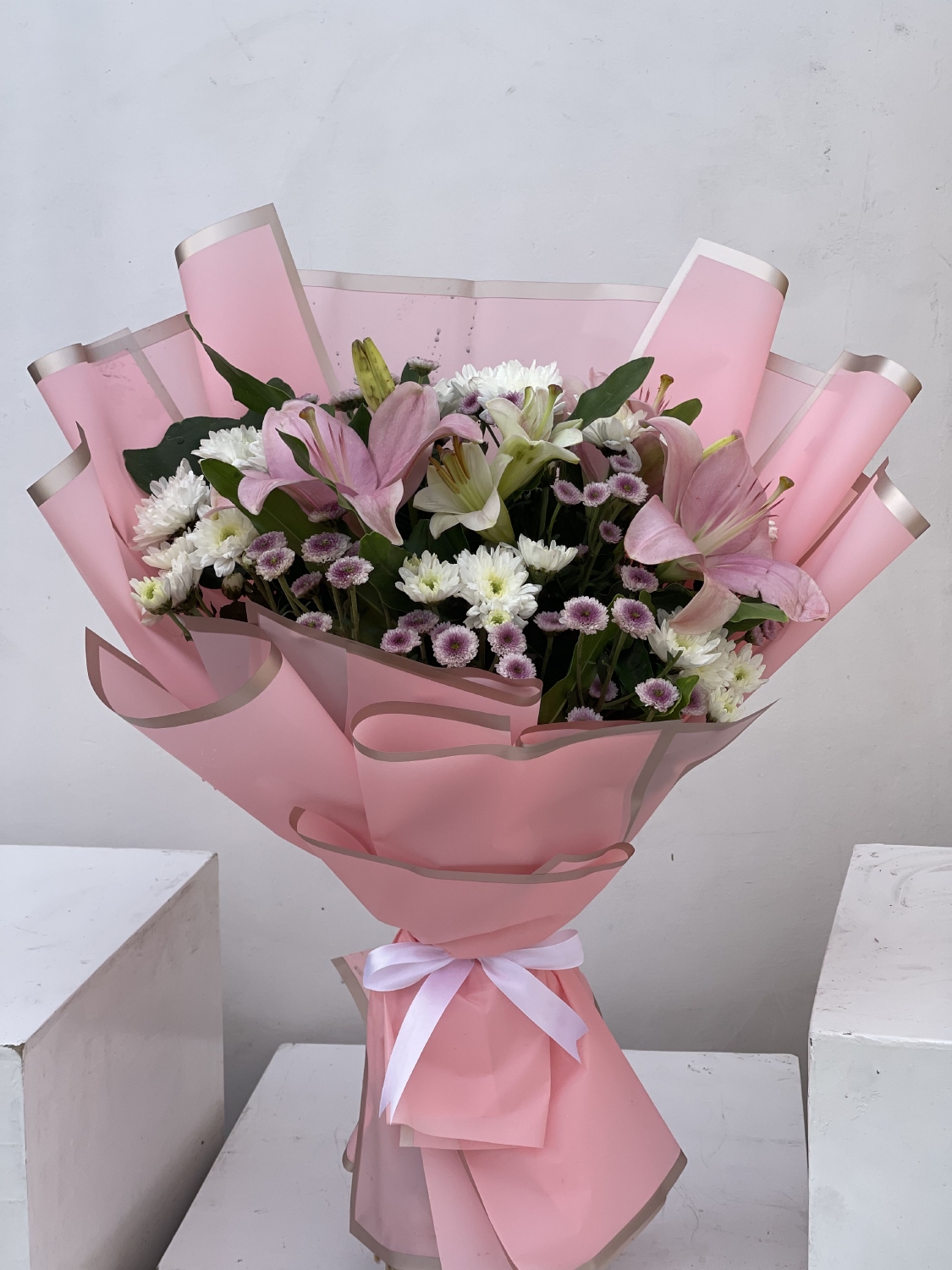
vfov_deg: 30.3
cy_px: 635
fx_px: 2347
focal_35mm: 64
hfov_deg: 22.9
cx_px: 476
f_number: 2.2
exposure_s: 1/652
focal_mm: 7.5
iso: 20
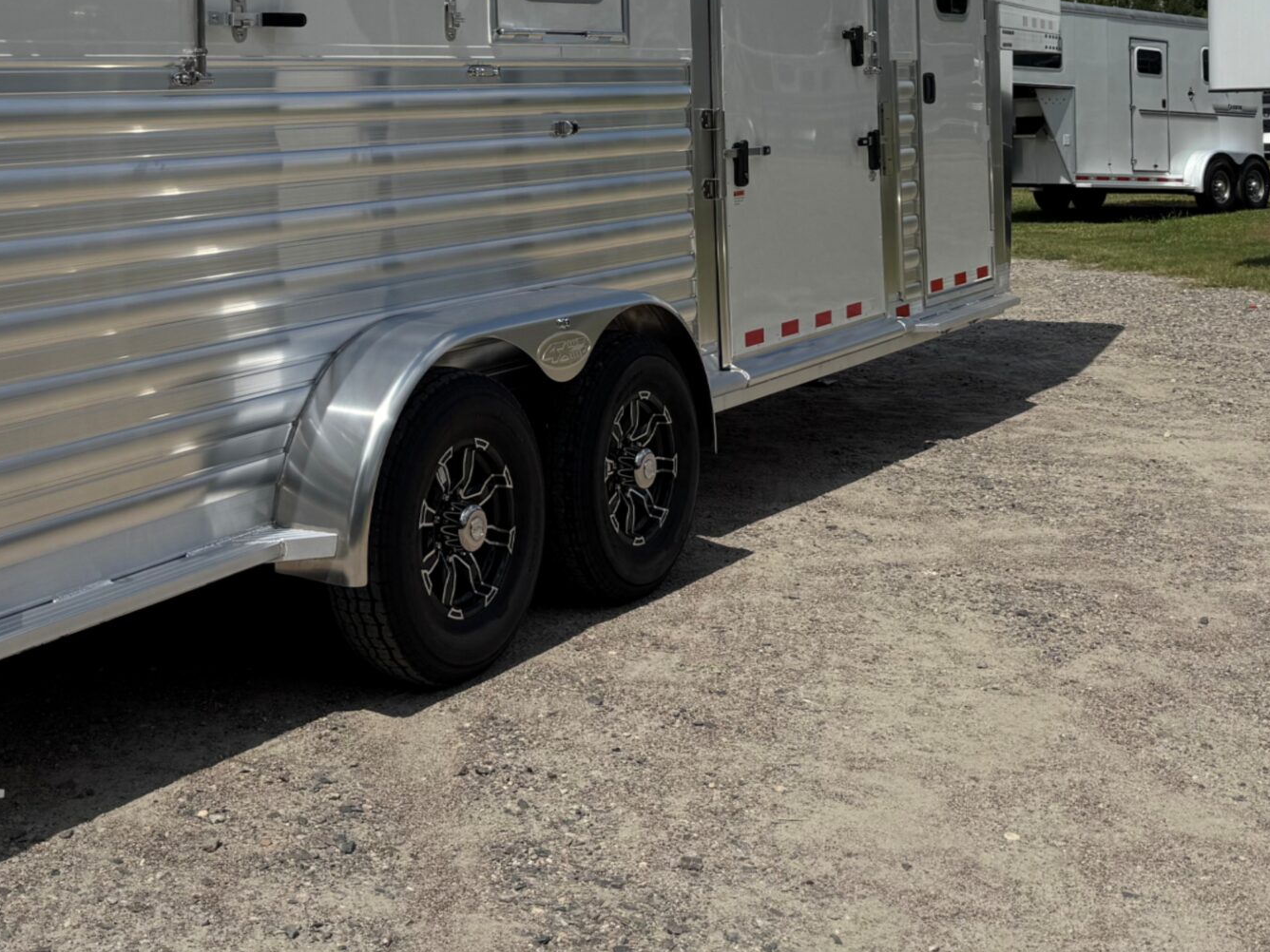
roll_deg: -0.2
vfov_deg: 29.8
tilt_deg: +2.9
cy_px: 49
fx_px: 1688
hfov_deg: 40.1
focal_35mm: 46
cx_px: 315
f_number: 1.78
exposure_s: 1/12346
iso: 80
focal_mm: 6.76
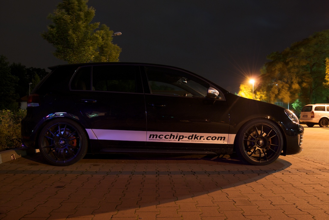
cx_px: 164
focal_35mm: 27
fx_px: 247
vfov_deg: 48.0
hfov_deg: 67.3
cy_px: 110
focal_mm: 18
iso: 200
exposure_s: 25
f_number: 4.5
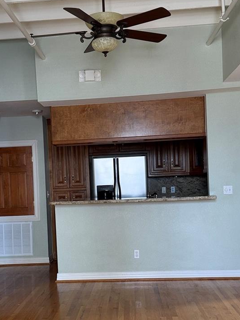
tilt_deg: -0.8
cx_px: 93
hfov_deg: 28.0
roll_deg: +2.1
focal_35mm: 52
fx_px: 481
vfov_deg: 36.7
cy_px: 190
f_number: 1.78
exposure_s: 1/66
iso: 200
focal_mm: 6.76
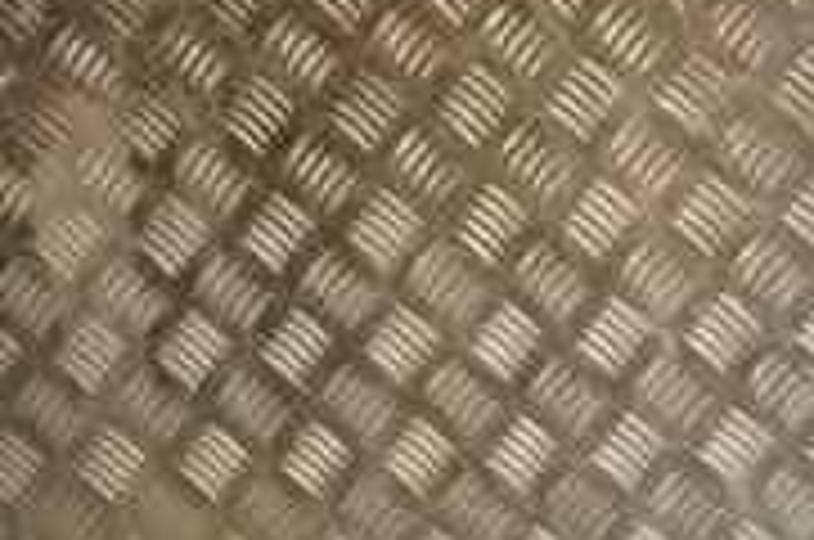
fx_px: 2362
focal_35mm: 105
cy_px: 616
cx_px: 1313
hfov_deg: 17.1
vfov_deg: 12.8
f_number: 5
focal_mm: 21
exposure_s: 1/200
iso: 800
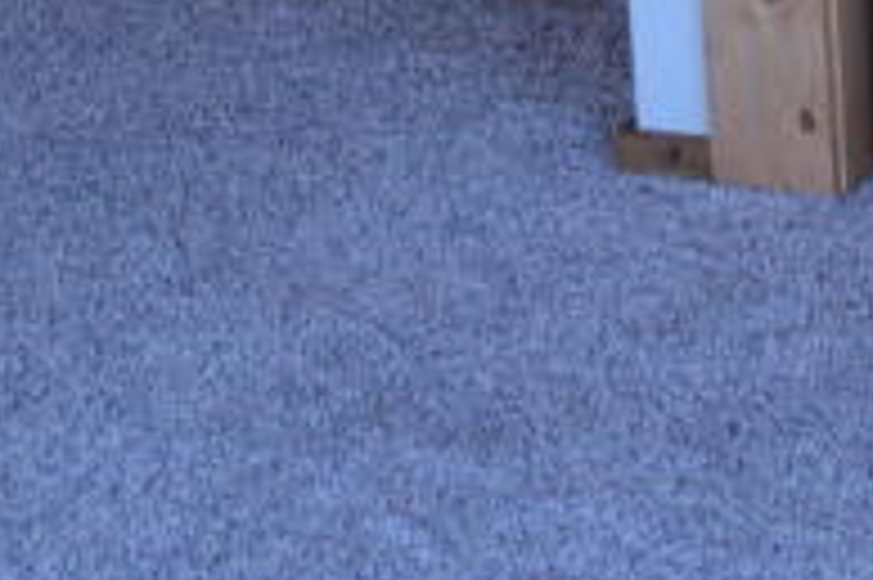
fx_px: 3901
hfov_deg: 12.8
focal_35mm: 161
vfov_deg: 7.7
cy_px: -1012
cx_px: 502
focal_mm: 18
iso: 400
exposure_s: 1/60
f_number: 4
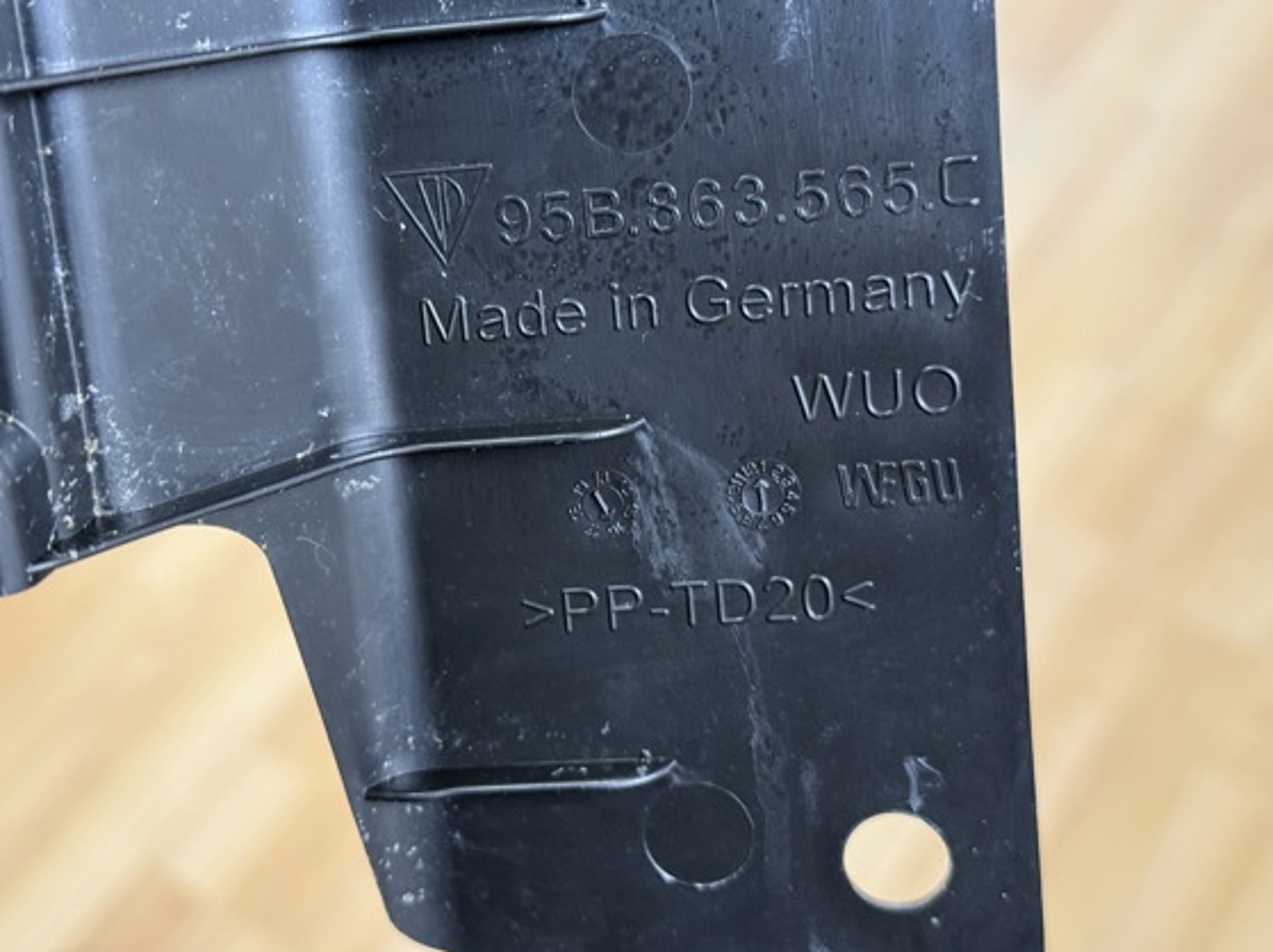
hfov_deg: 34.9
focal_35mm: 55
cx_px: 551
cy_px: 409
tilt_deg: -48.8
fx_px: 2020
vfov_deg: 26.5
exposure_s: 1/50
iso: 200
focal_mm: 6.76
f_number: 1.78
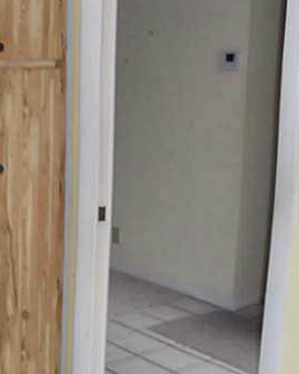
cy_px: 185
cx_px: -59
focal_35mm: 62
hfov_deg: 22.6
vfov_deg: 30.5
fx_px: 686
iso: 200
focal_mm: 4.9
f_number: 3.2
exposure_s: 1/25
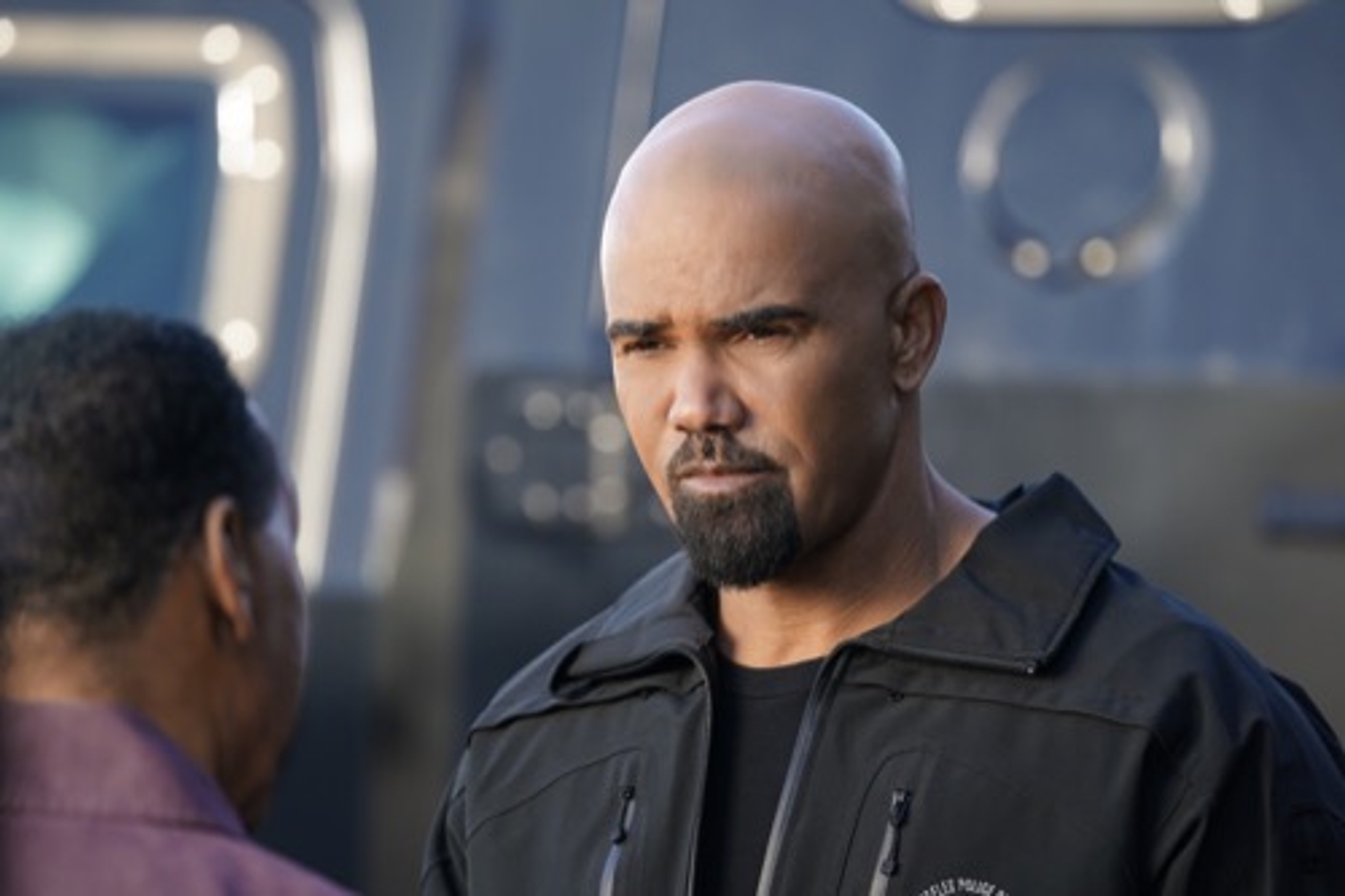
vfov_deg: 4.9
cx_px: 672
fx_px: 10532
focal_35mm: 282
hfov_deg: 7.3
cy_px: 448
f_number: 5.6
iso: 640
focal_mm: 282
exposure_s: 1/400
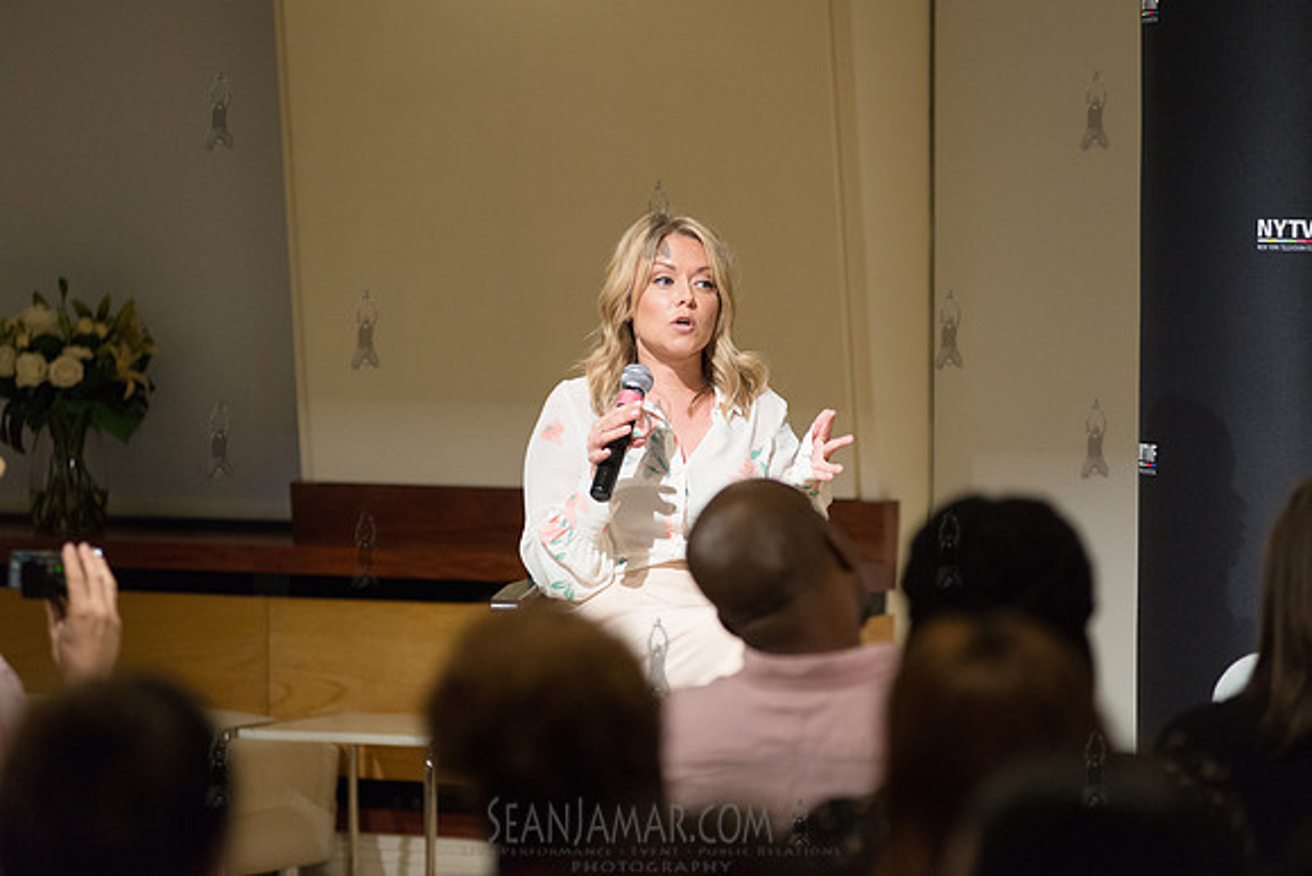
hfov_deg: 12.1
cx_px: 656
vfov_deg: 8.1
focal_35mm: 170
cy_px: 438
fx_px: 6197
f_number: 4
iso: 2500
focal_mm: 170
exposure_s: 1/320
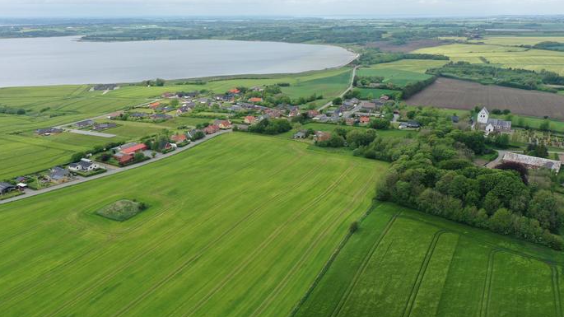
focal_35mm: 30
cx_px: 286
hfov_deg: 64.3
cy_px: 150
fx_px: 449
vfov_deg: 38.9
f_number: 5
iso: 100
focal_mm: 10.26
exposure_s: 1/320
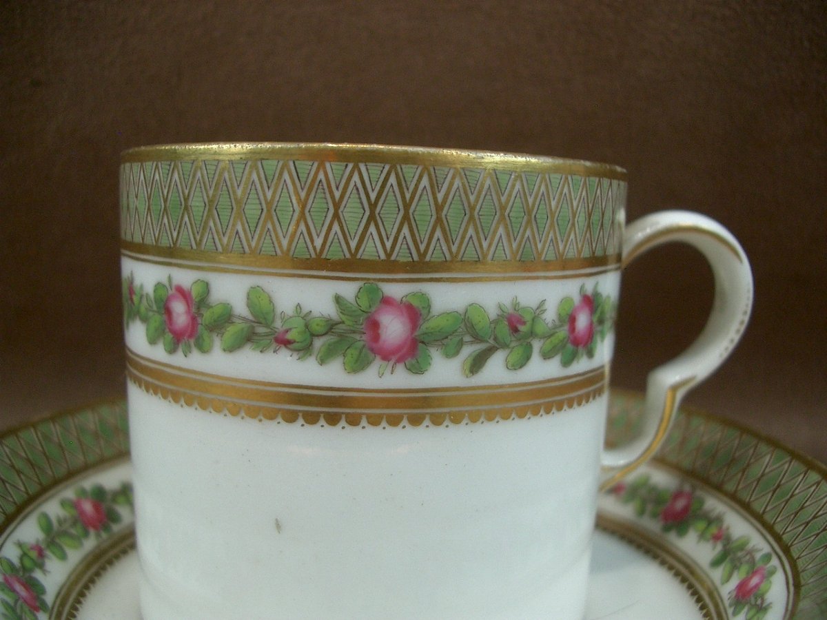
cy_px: 310
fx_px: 836
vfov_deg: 40.7
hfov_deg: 52.6
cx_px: 414
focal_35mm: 35
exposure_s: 1/80
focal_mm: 5.8
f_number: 2.6
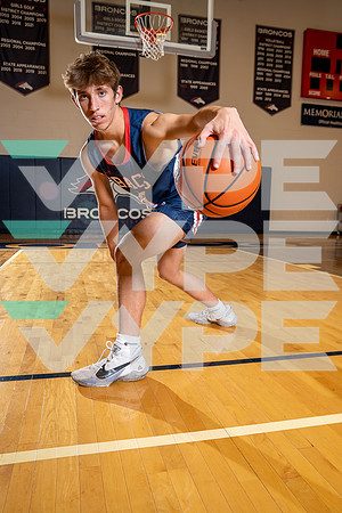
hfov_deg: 46.4
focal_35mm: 28
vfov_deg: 65.5
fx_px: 399
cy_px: 256
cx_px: 171
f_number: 5.6
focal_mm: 28
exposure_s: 1/250
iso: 640
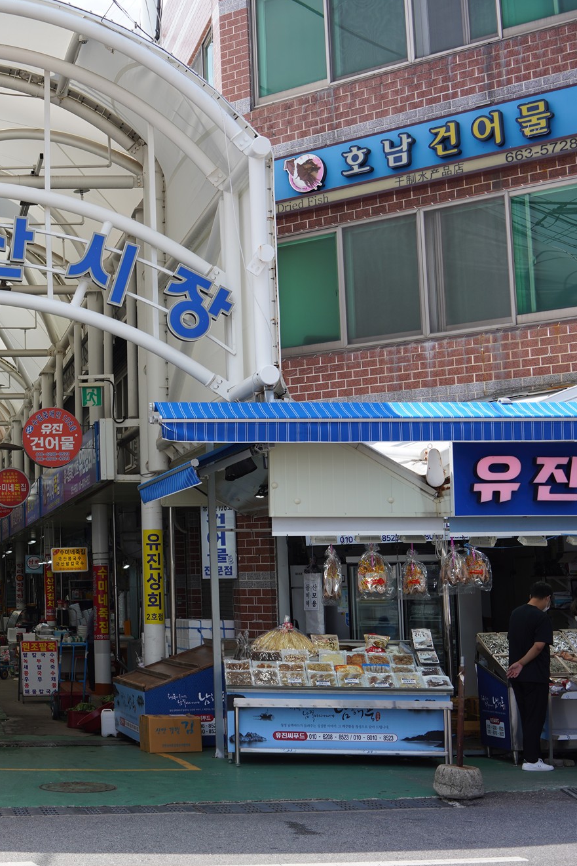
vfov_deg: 37.5
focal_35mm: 53
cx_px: -35
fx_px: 1274
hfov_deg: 24.1
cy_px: 435
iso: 100
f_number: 9
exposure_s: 1/125
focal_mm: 35
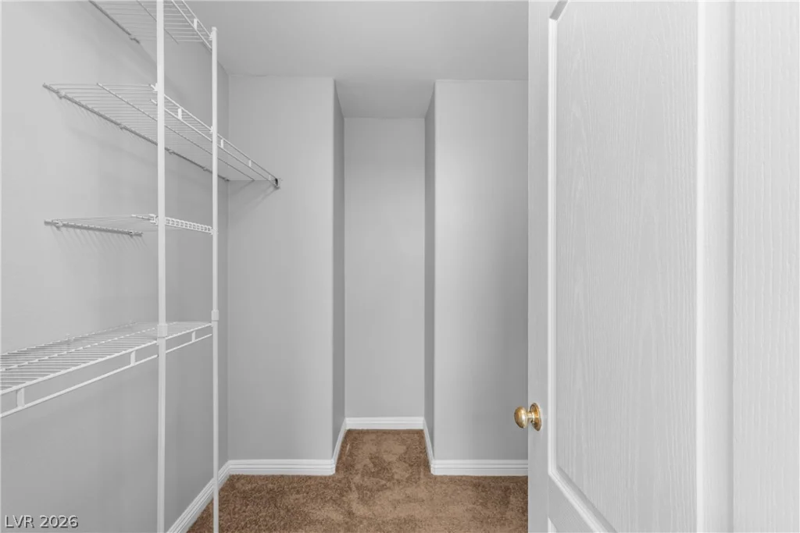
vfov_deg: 70.5
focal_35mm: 17
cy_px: 266
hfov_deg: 93.3
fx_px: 378
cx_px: 400
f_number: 8
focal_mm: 17
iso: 400
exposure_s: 1/6
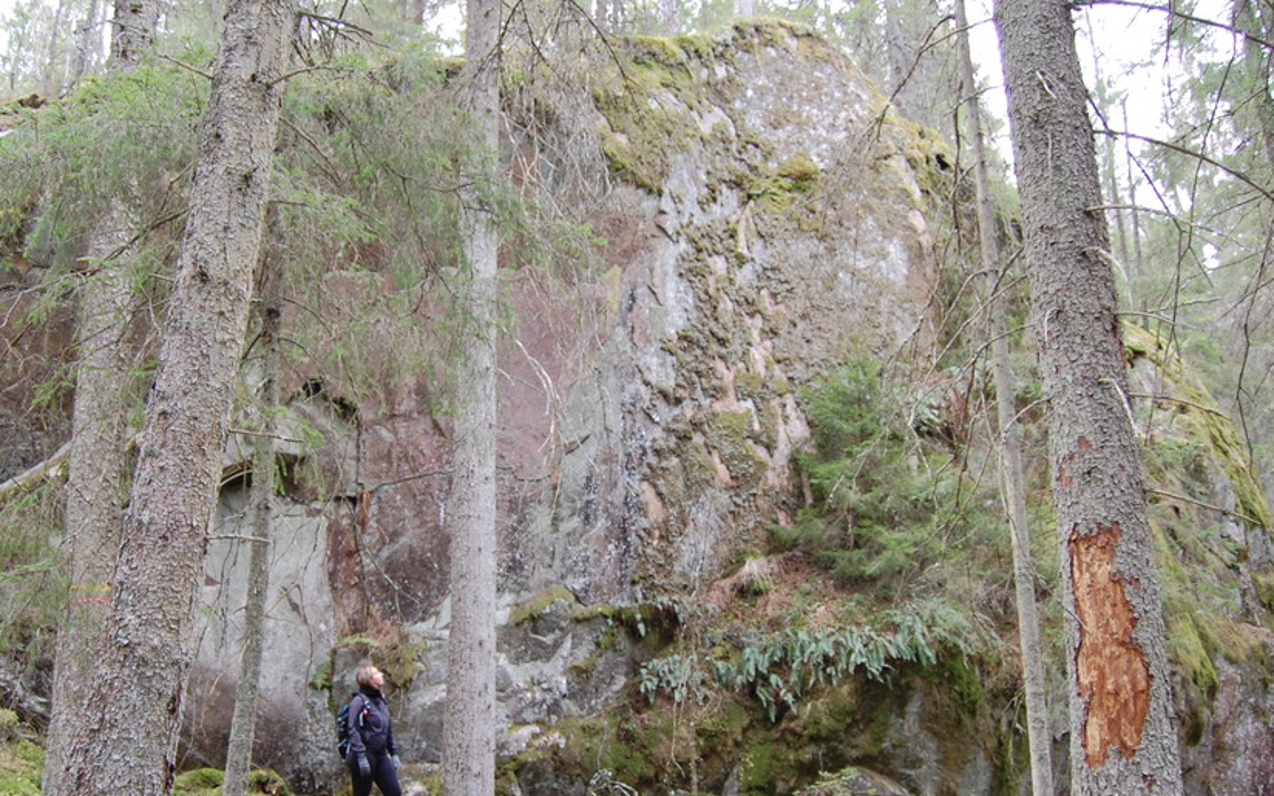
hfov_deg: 59.6
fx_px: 1111
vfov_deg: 39.3
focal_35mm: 32
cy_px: 447
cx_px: 595
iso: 400
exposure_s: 1/80
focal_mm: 18
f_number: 4.5
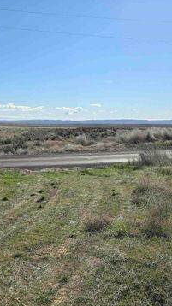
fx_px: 284
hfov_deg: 33.5
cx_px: 64
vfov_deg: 56.6
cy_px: 158
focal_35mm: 35
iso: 12
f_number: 1.7
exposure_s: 1/1667
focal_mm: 6.3
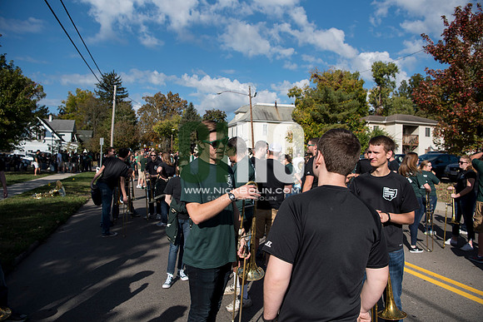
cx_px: 242
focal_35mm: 24
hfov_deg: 73.7
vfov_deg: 53.2
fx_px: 322
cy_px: 161
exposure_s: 1/2500
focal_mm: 24
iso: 250
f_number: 4.5
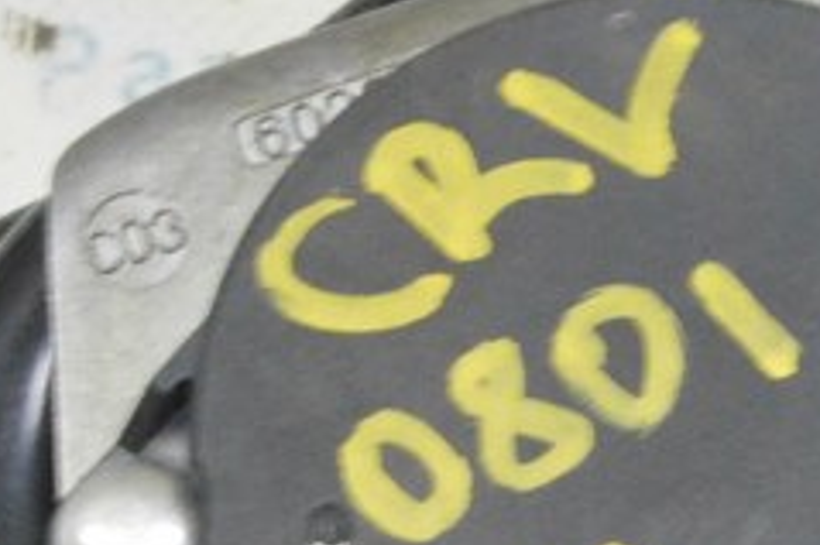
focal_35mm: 225
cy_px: 386
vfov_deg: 6.1
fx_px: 5125
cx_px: 830
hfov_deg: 9.1
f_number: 20
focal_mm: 35
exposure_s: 1/15
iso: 6400
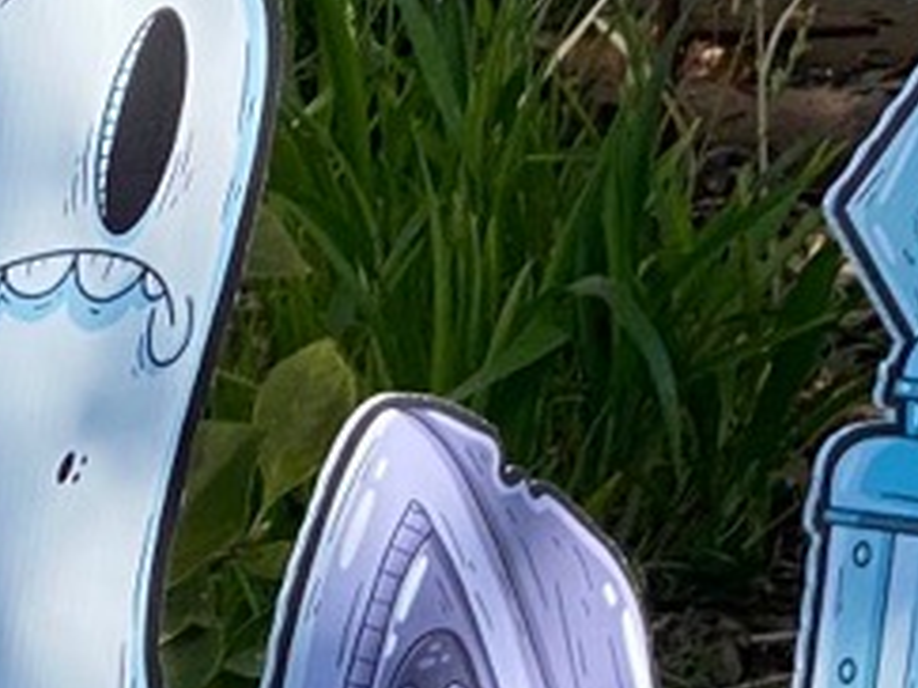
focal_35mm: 321
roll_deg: -2.2
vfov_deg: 4.5
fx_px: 8509
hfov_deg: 6.1
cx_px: -189
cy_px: 1457
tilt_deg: -24.1
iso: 20
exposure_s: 1/623
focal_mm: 6
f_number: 2
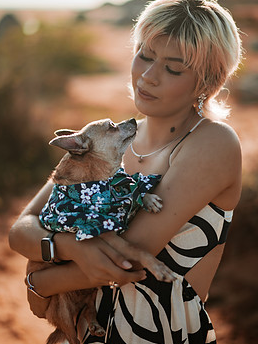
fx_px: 725
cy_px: 160
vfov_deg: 26.7
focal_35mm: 73
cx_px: 144
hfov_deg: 20.2
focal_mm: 58
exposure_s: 1/5000
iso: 100
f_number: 1.4
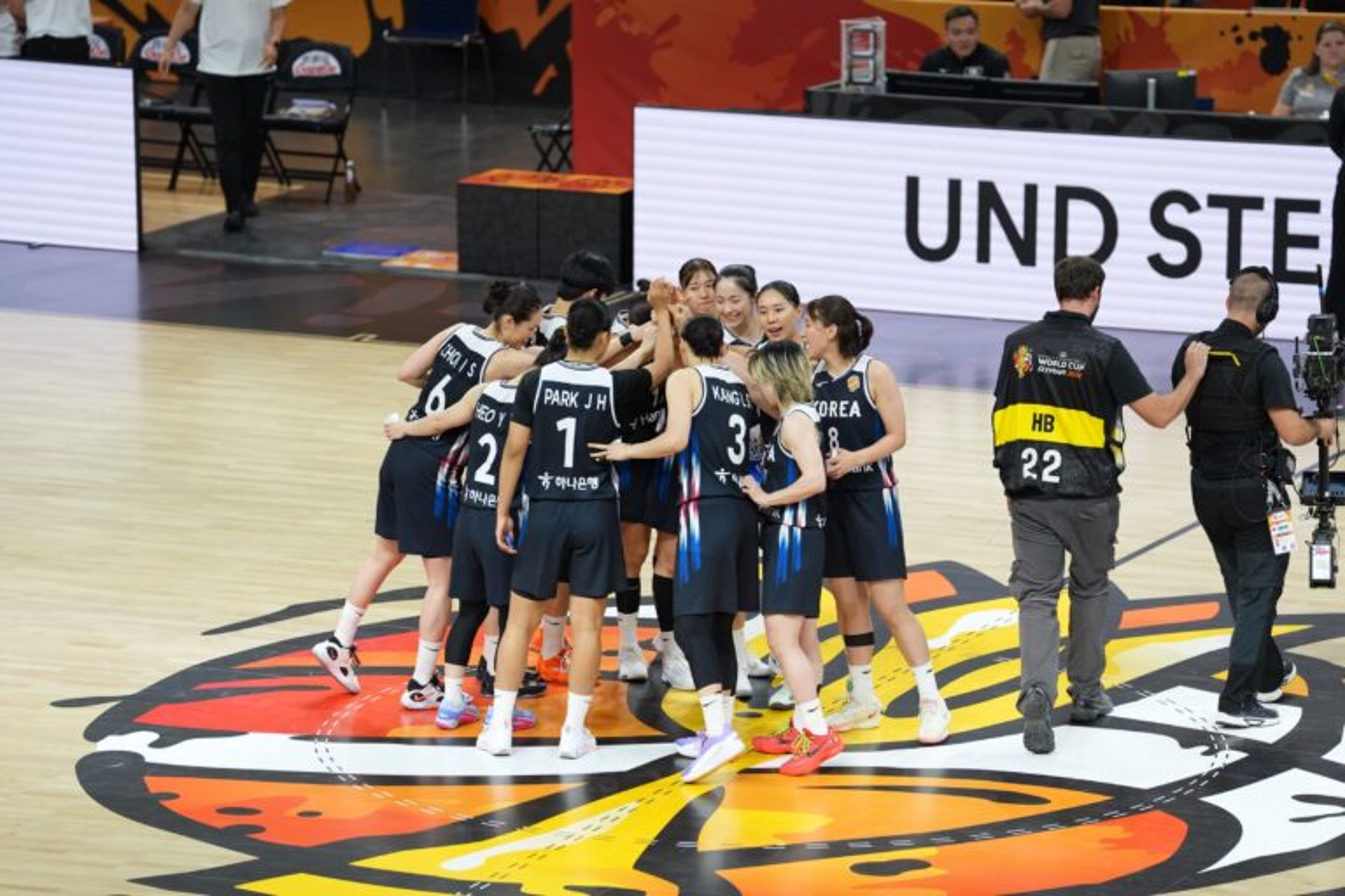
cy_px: 448
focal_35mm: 200
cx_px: 672
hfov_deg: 10.3
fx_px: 7472
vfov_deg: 6.9
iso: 2500
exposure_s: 1/1600
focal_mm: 200
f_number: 2.8
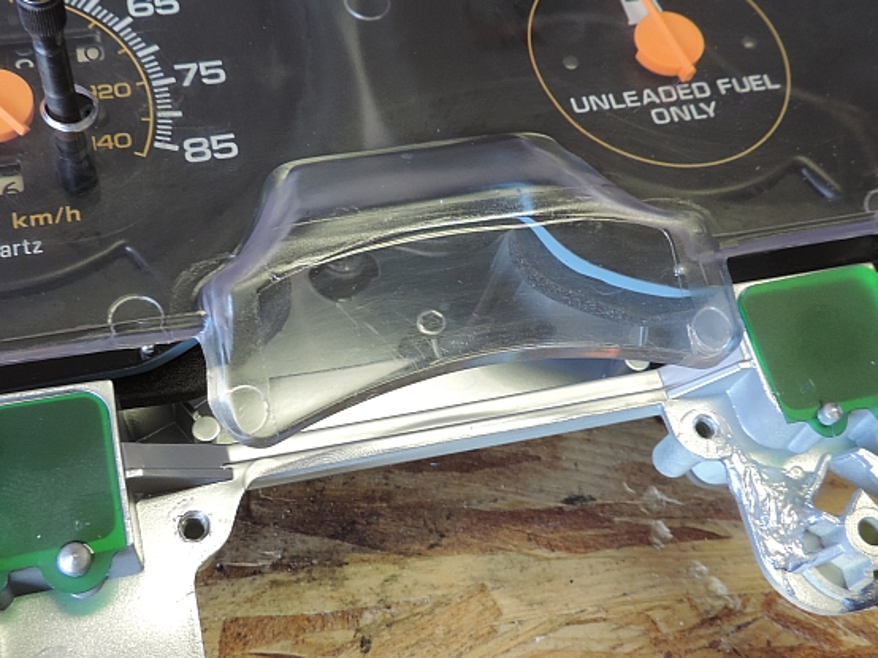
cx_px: 368
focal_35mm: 39
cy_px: 348
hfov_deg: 47.7
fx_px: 989
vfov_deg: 36.8
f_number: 3
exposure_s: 1/30
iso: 125
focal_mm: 4.3
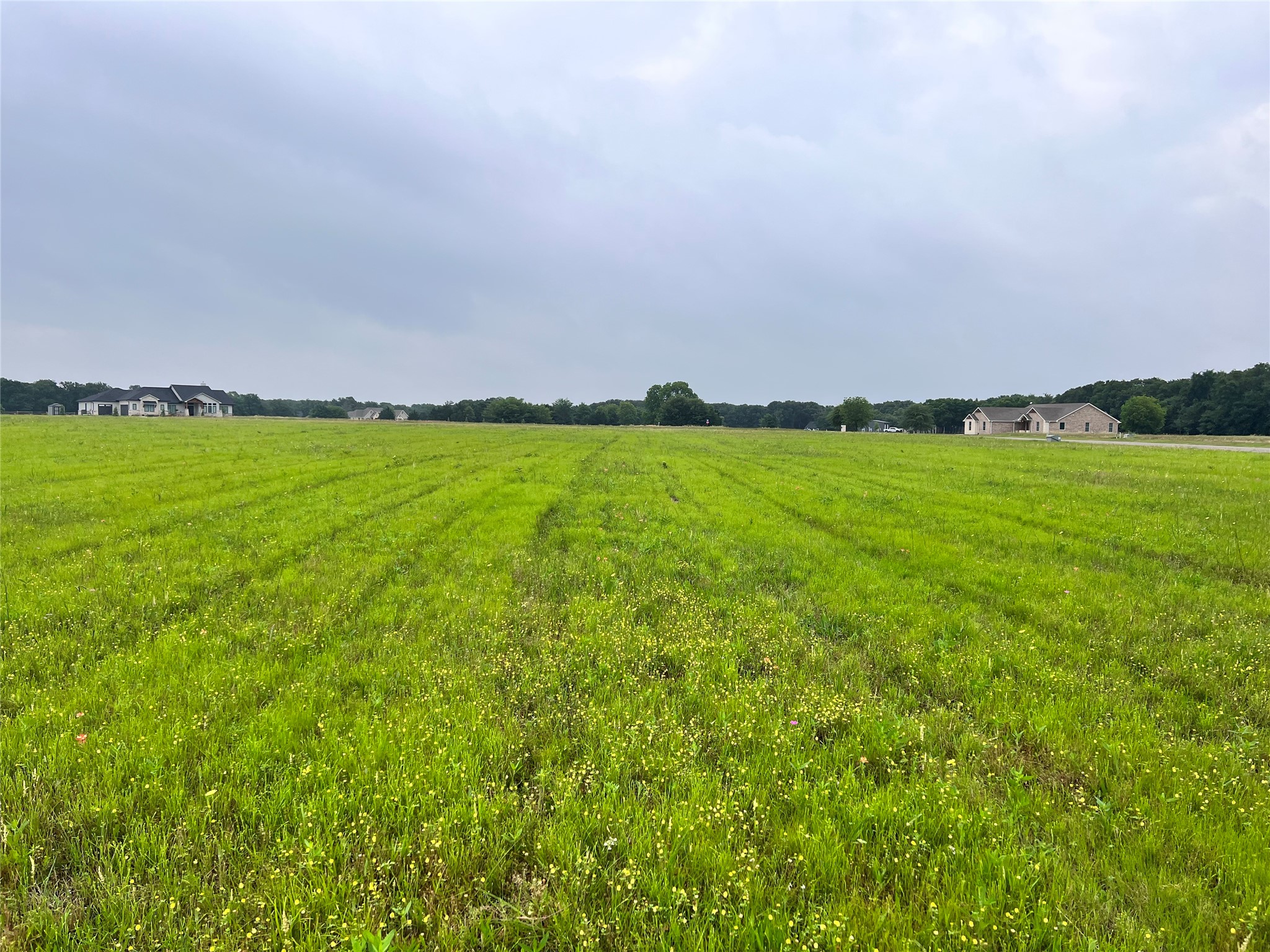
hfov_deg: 67.3
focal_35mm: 26
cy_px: 476
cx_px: 635
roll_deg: -0.5
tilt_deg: -4.2
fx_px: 954
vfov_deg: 53.1
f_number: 1.5
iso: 50
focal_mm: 5.7
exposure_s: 1/1779
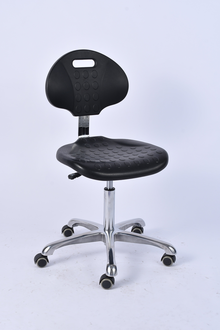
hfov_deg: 22.6
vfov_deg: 33.4
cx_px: 110
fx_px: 550
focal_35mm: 60
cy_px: 165
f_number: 9
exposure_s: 1/125
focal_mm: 40
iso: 125
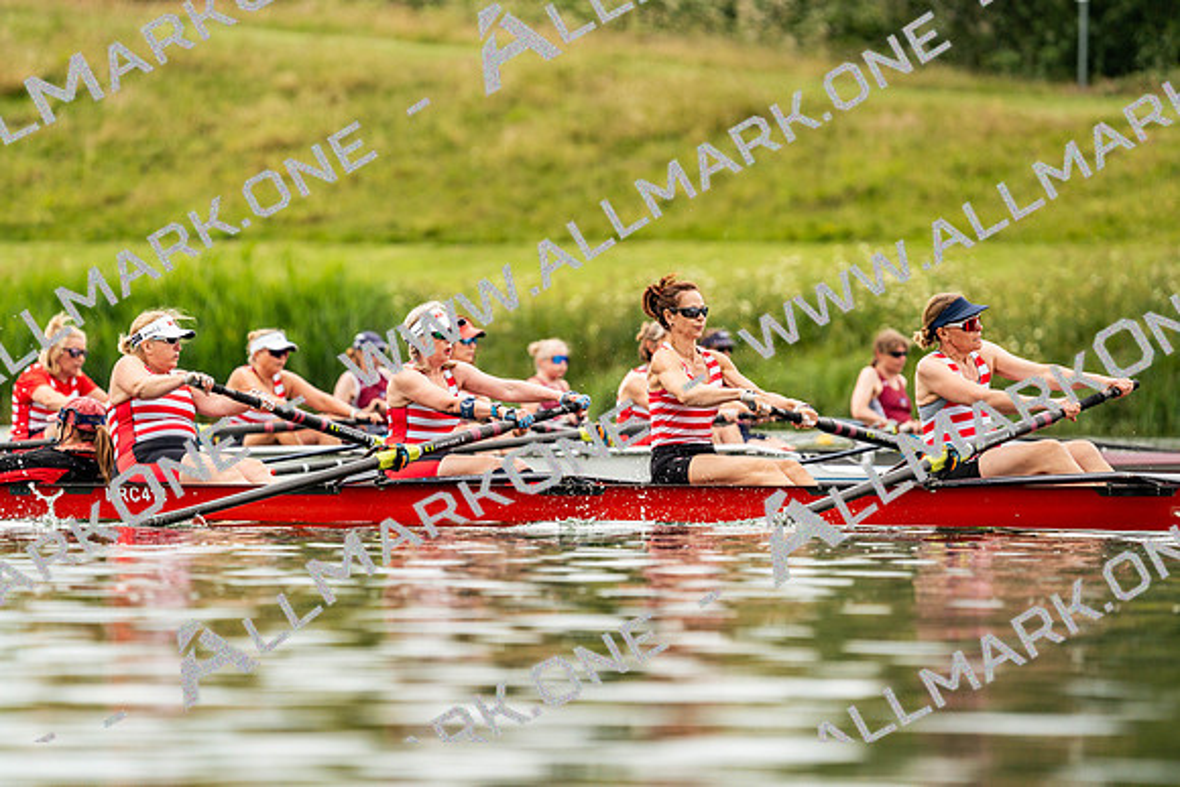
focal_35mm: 463
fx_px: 15179
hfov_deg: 4.5
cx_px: 590
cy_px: 394
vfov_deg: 3.0
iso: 500
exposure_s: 1/2000
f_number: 6.3
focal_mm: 463
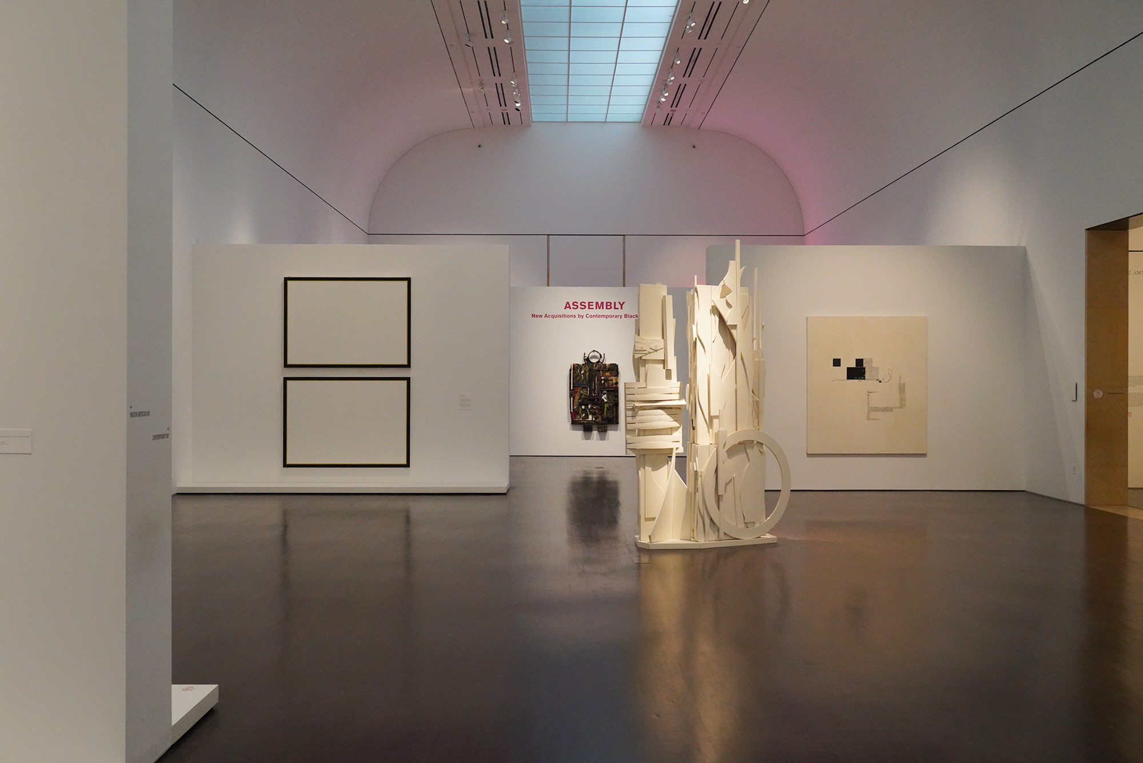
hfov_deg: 51.9
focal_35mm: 37
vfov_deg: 36.0
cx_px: 572
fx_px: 1175
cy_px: 382
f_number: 8
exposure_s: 1/100
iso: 8000
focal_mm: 37
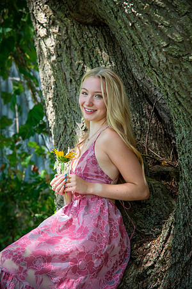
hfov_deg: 11.4
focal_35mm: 120
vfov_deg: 17.1
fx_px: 960
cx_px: 96
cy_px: 144
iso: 320
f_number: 5.6
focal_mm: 120
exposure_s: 1/160
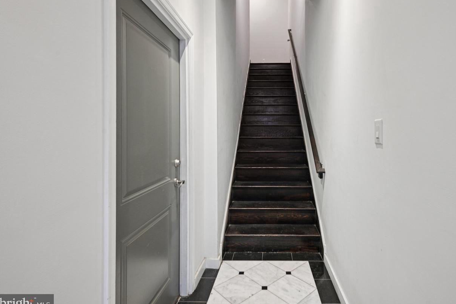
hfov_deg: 86.2
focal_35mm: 19
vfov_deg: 64.3
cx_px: 266
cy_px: 133
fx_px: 241
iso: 800
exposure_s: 1/15
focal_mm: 16
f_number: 8
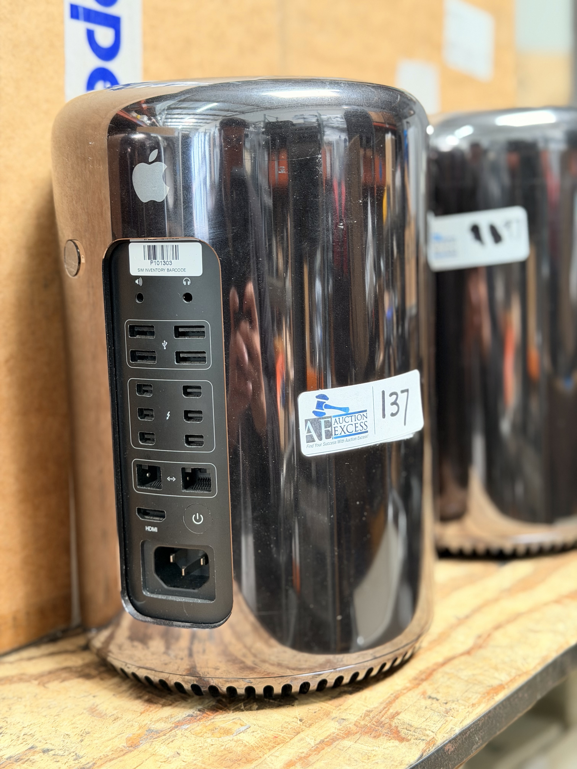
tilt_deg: -10.4
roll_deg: -0.6
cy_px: 384
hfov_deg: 30.3
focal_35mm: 48
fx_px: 1067
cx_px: 288
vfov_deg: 39.7
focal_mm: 6.76
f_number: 1.78
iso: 250
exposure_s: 1/40
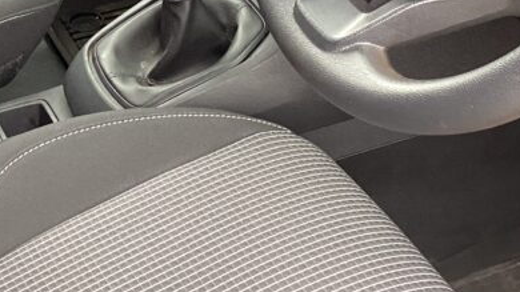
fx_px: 1268
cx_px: 161
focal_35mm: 92
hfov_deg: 23.0
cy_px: -95
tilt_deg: -29.8
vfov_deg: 12.7
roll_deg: +2.9
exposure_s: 1/60
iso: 160
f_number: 2.4
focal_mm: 3.3
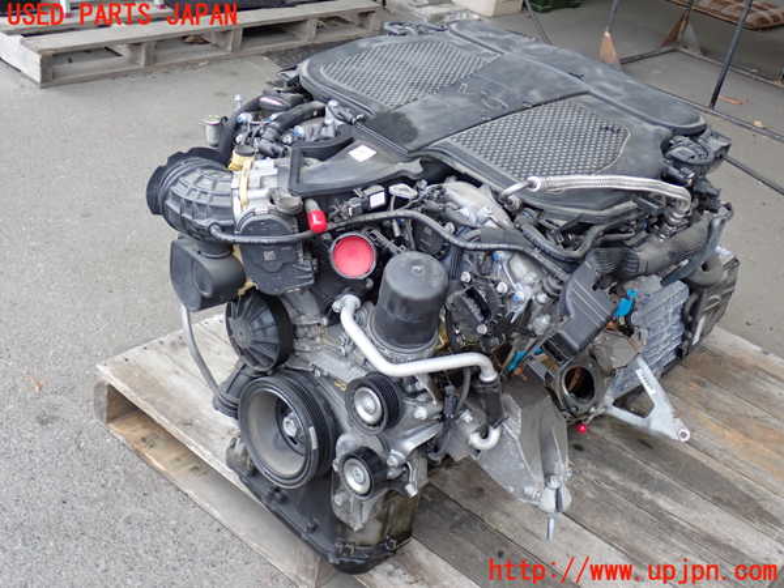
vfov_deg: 32.9
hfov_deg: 42.9
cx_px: 392
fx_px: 997
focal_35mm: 44
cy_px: 294
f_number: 2.9
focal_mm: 7.84
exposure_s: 1/40
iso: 200
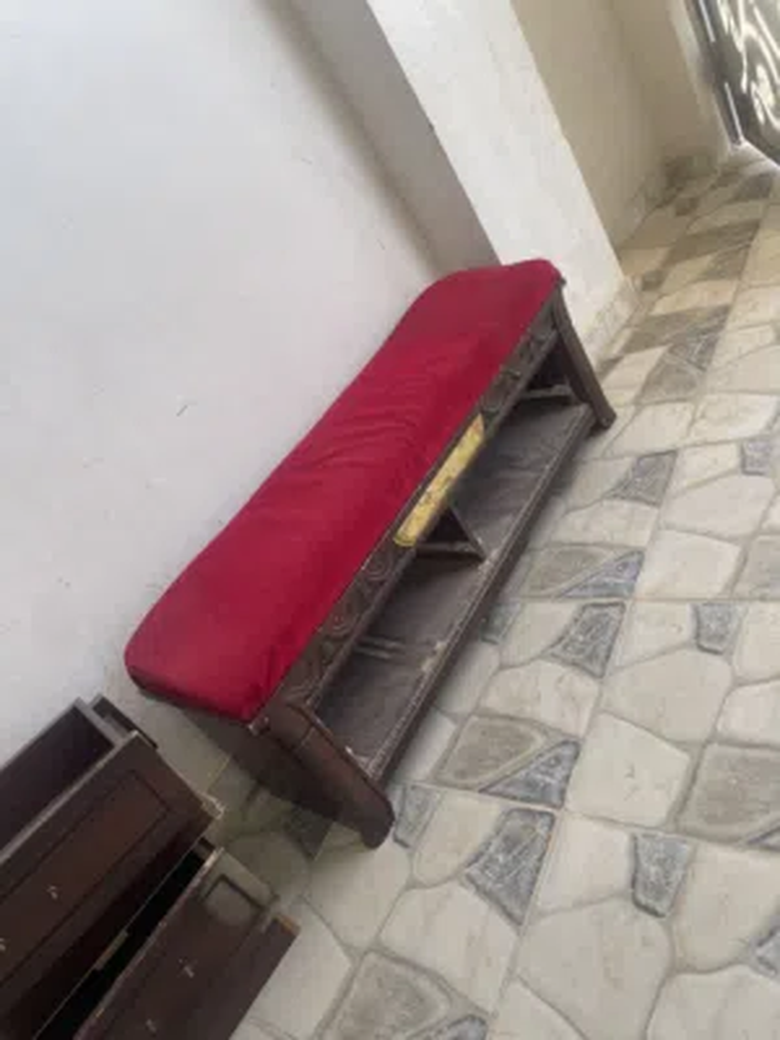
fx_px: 781
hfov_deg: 53.1
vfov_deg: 67.3
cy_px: 520
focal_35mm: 26
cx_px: 390
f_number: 1.6
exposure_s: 1/121
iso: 32
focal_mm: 4.2
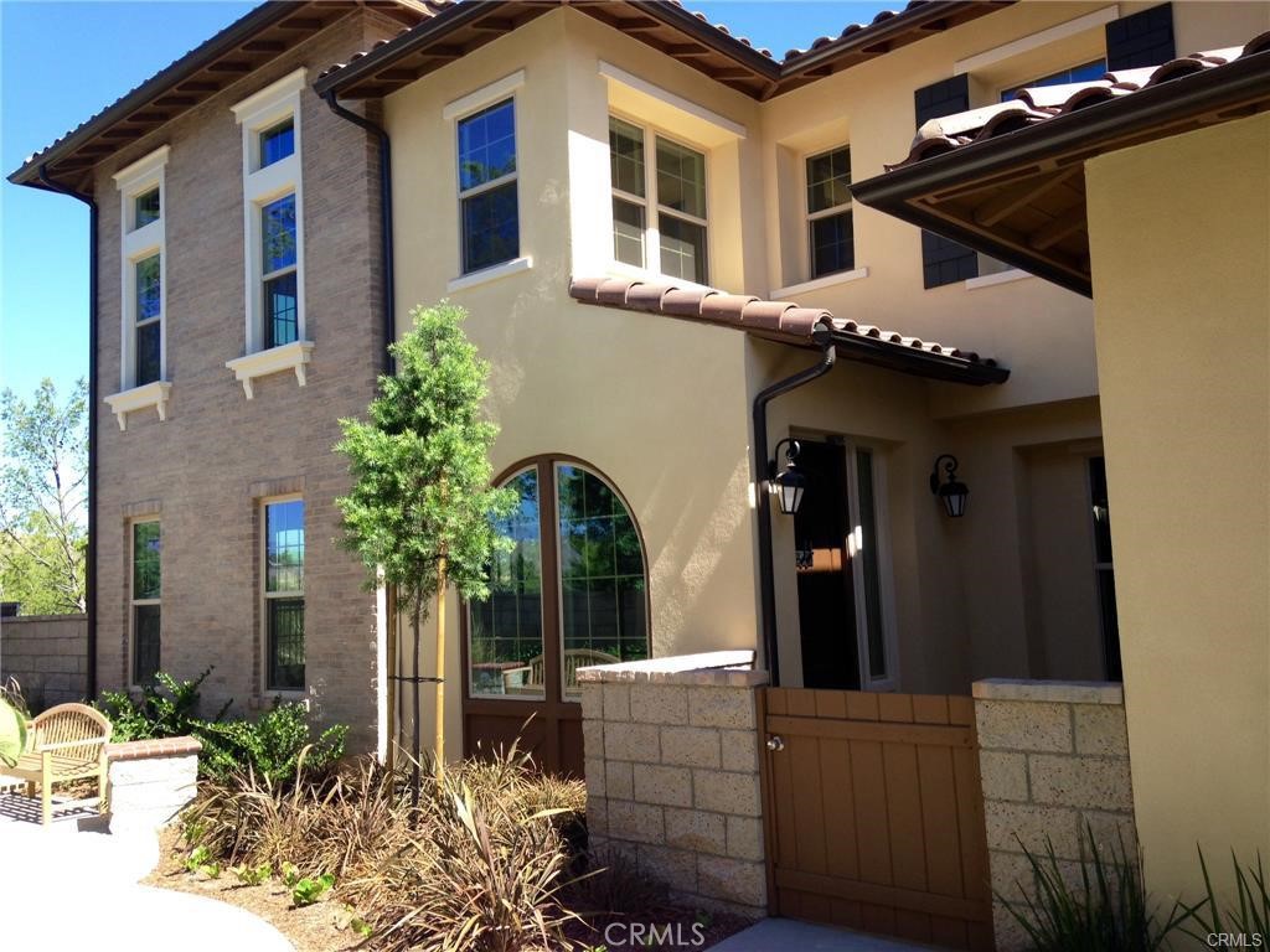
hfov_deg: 55.4
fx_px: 1211
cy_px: 476
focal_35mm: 33
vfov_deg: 42.9
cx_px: 635
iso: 50
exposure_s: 1/516
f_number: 2.4
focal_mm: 4.12
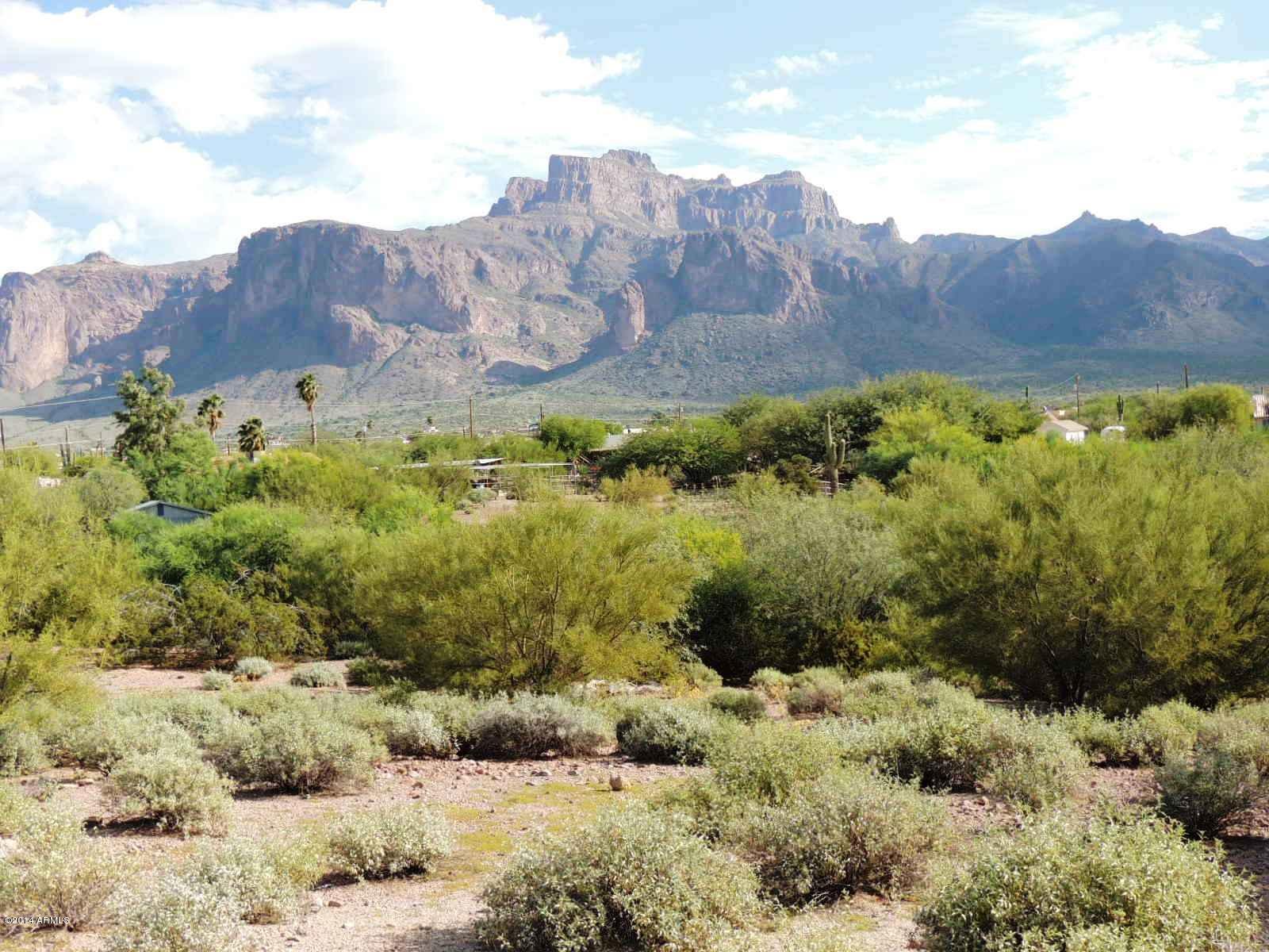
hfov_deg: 40.4
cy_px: 476
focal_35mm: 47
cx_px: 634
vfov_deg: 30.9
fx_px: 1723
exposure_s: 1/500
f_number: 3.5
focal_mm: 8.3
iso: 100
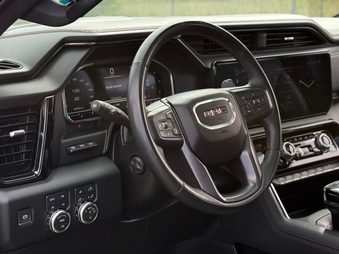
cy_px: 127
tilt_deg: -9.5
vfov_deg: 30.3
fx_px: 470
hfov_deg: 39.7
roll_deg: -1.9
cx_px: 170
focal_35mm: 48
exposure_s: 1/574
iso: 64
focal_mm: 6.76
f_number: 1.78
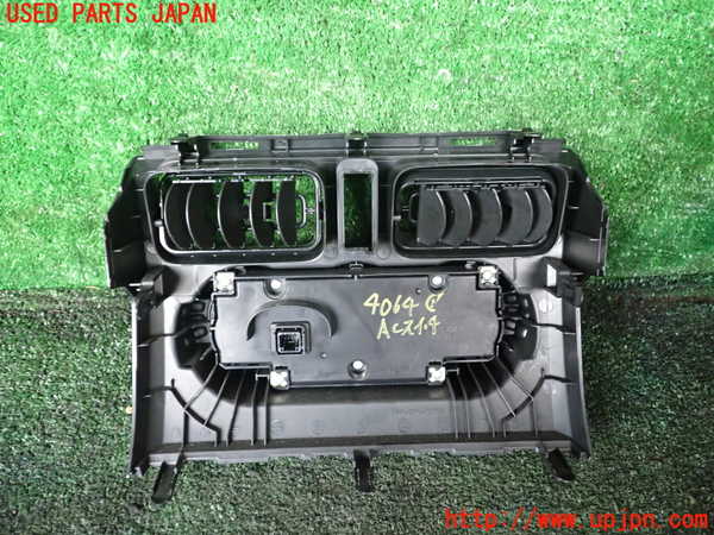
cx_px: 357
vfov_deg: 46.8
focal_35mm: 30
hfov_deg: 60.0
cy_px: 268
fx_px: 619
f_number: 2.3
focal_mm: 5.4
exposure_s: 1/30
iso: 640
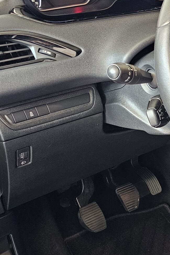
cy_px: 162
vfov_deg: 31.7
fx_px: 446
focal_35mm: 63
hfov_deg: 20.1
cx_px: 210
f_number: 1.7
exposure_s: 1/40
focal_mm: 6.3
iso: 500
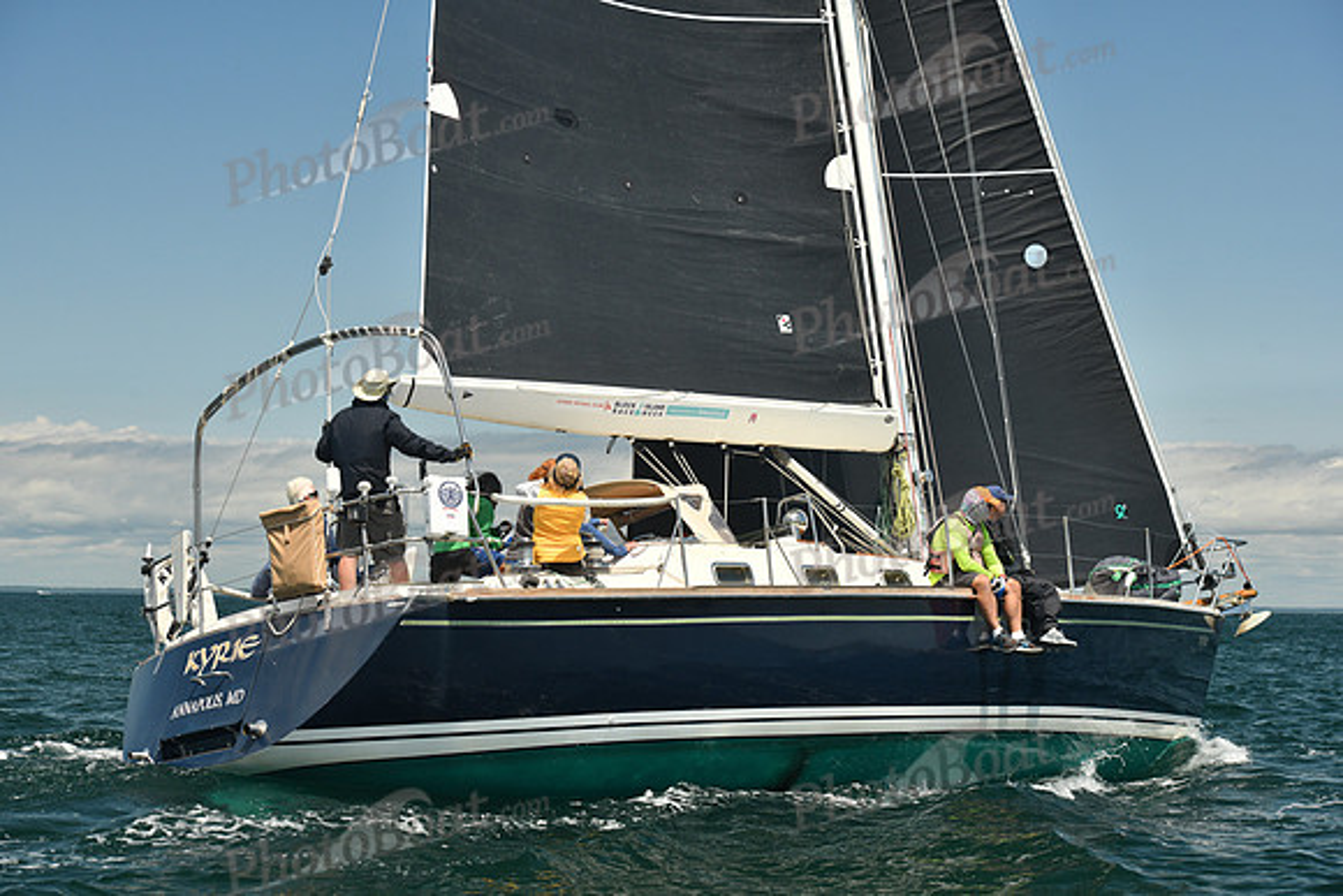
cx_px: 672
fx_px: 2612
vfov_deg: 19.5
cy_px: 448
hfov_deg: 28.8
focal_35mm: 70
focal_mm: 70
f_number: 7.1
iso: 320
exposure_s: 1/640
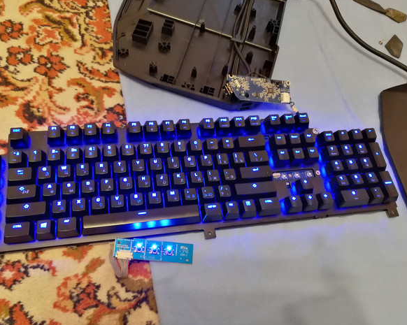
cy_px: 161
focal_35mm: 29
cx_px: 190
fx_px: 349
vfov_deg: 49.9
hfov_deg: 60.4
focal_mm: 3.95
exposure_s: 1/20
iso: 400
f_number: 2.2
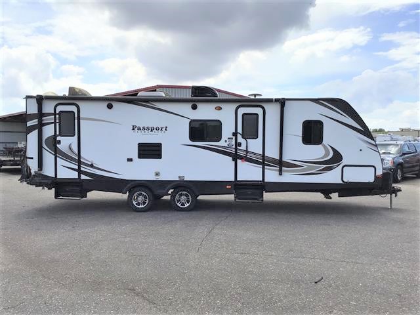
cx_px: 210
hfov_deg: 58.4
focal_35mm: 31
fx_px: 376
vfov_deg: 45.4
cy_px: 158
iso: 25
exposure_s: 1/1852
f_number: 2.4
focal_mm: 3.3
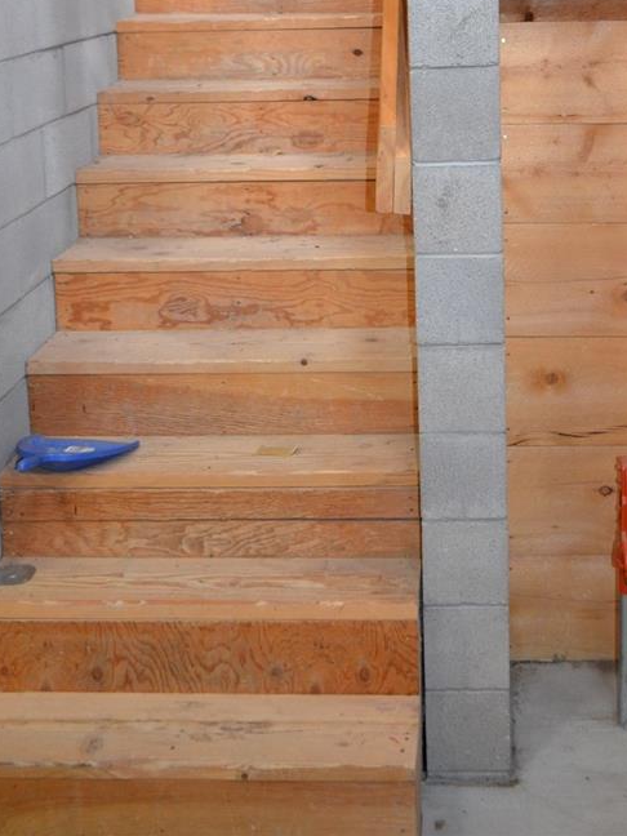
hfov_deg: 29.9
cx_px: 444
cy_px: 63
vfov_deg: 36.8
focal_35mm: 48
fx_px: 1159
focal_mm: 18
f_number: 3.5
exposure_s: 1/60
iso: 800
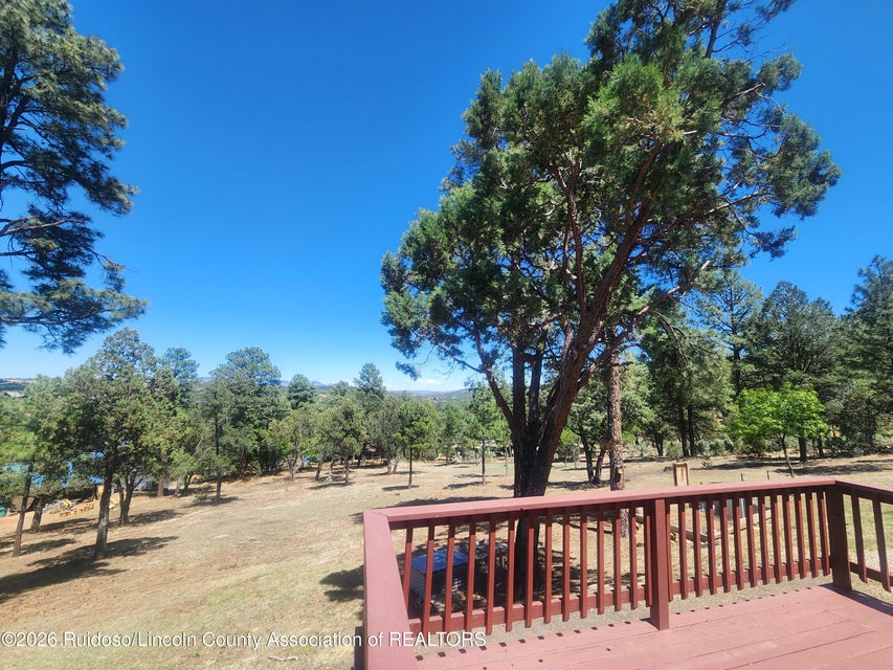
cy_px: 335
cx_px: 446
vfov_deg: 89.9
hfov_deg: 106.2
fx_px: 335
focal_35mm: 13
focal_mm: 2.2
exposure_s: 1/1002
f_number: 2.2
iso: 50
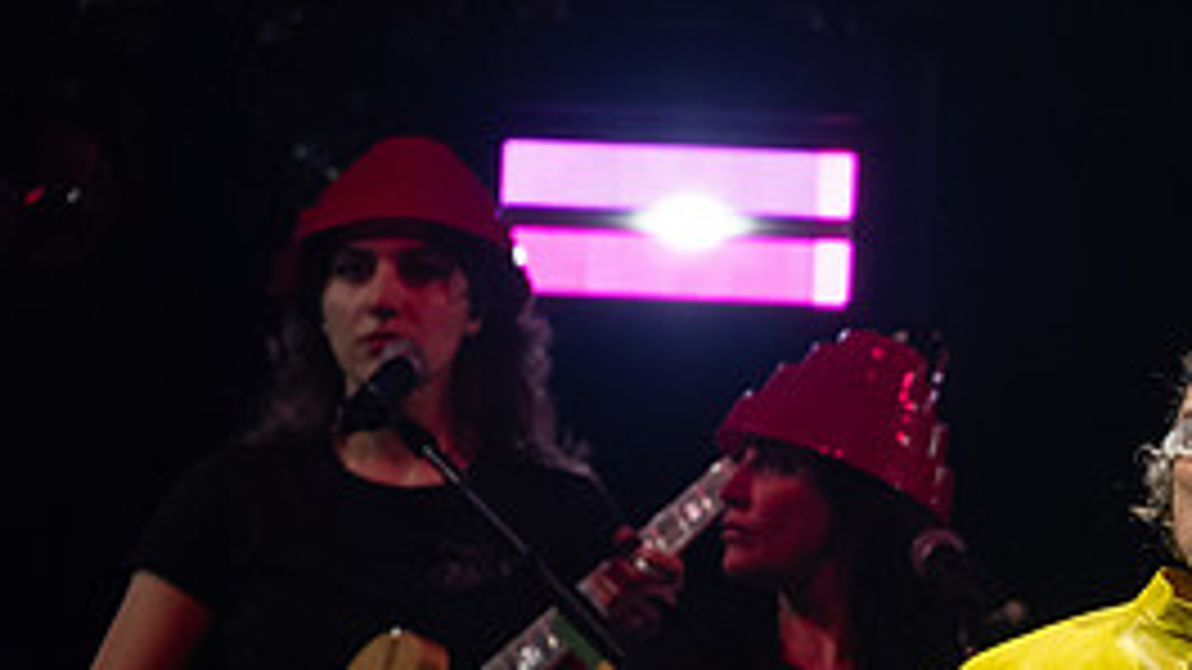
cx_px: 1102
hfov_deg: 1.3
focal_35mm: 1611
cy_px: 686
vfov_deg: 0.8
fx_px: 50914
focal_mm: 600
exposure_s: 1/500
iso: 1000
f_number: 6.3
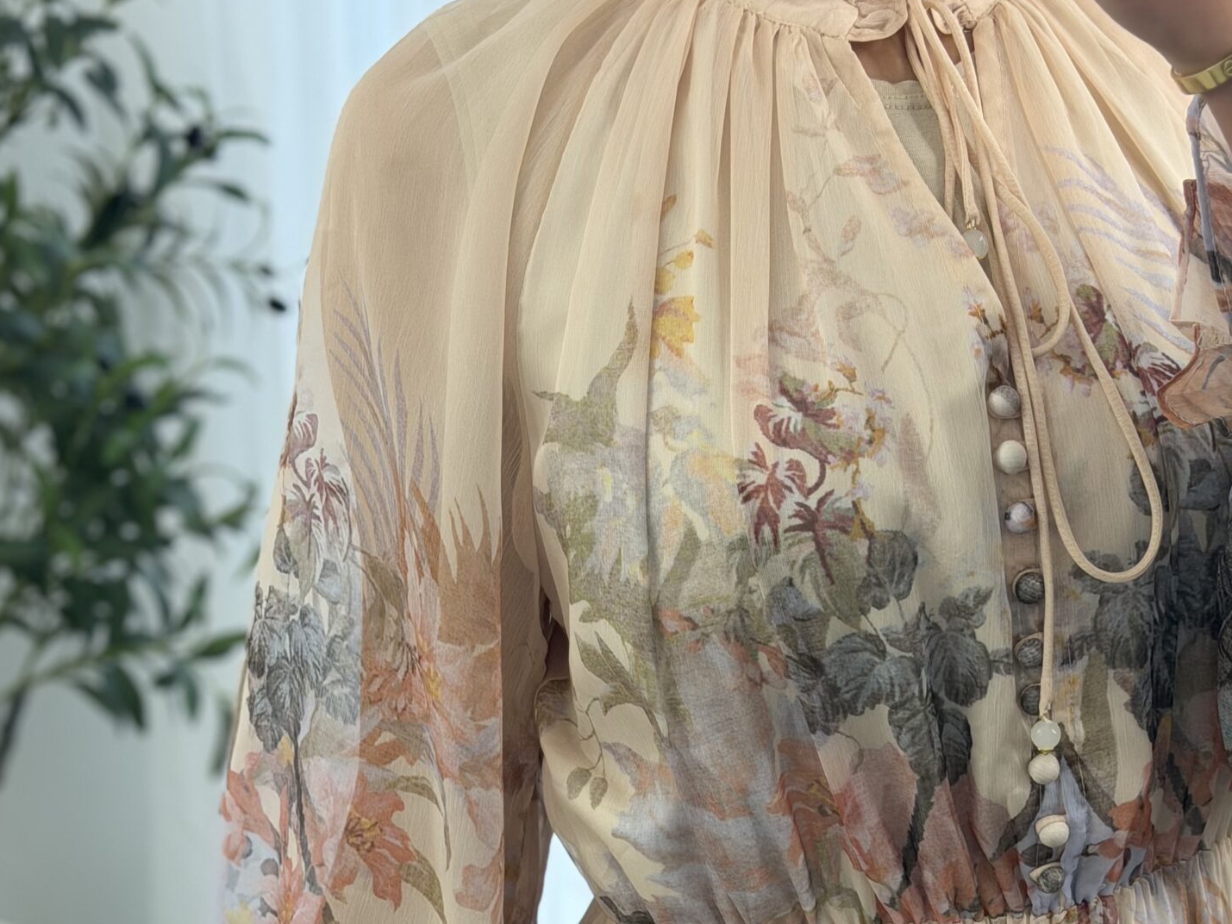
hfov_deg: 22.7
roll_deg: -2.0
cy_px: 1012
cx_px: 823
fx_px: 3061
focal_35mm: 86
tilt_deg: -32.5
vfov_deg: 16.7
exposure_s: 1/100
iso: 64
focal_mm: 6.76
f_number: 1.78
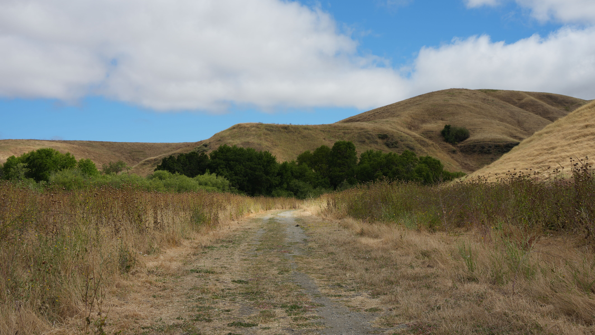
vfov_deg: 22.6
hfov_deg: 39.2
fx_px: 836
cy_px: 168
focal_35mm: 53
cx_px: 297
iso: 100
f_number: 10
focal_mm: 50
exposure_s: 1/200
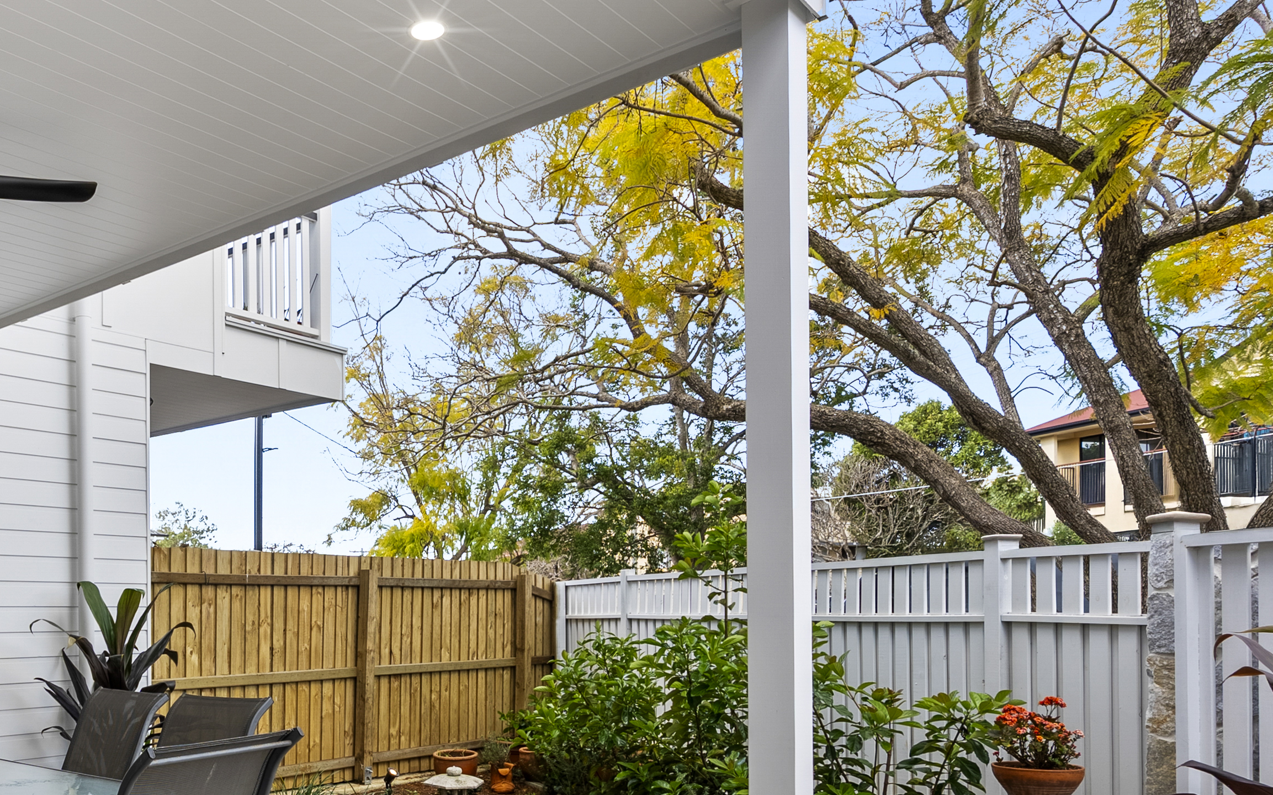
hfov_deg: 58.8
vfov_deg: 40.7
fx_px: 1041
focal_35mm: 30
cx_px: 284
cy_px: 590
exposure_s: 1/30
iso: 640
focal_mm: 16
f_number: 8
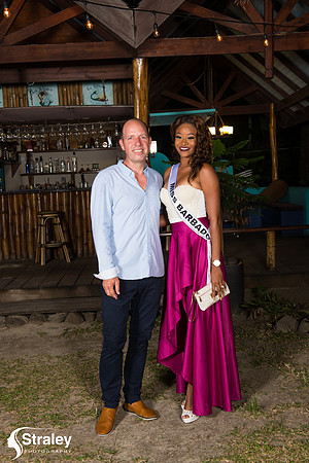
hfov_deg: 31.9
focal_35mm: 42
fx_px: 541
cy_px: 232
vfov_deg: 46.4
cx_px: 154
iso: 500
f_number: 5.6
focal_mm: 42
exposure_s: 1/80
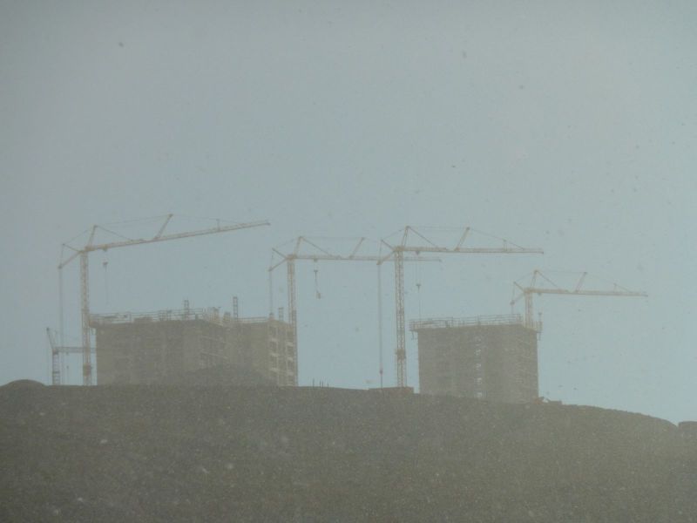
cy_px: 262
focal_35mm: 225
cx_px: 348
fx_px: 4530
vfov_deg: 6.6
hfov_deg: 8.8
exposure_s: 1/800
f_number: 5.6
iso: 80
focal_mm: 37
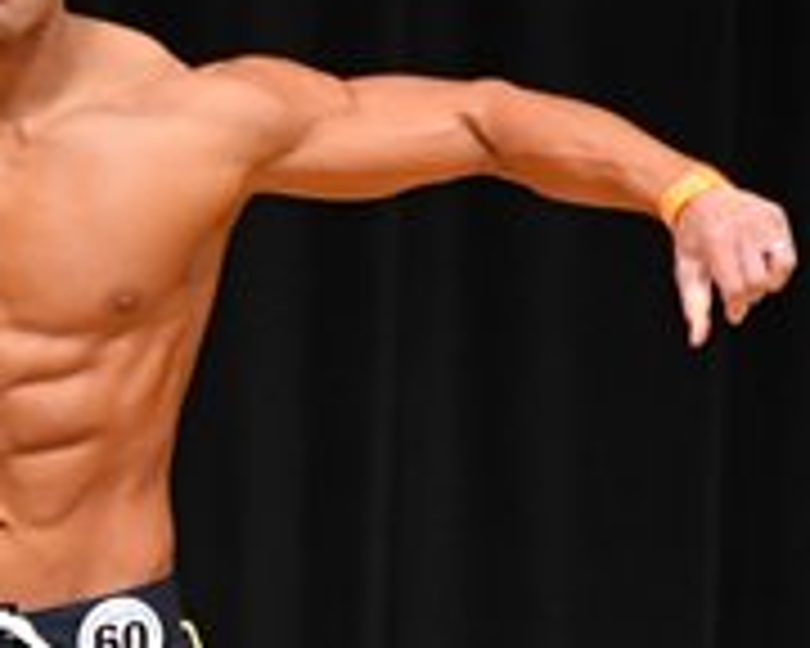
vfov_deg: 1.5
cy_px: 738
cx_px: 124
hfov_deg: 1.9
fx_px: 24716
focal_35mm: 1031
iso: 4000
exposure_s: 1/400
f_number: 5.6
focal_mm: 170
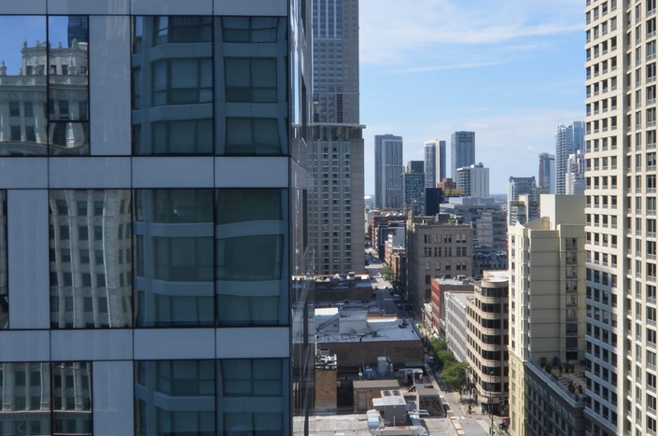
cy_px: 200
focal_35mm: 38
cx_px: 401
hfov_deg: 50.2
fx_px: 696
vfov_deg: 34.8
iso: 100
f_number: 11
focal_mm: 11
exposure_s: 1/60
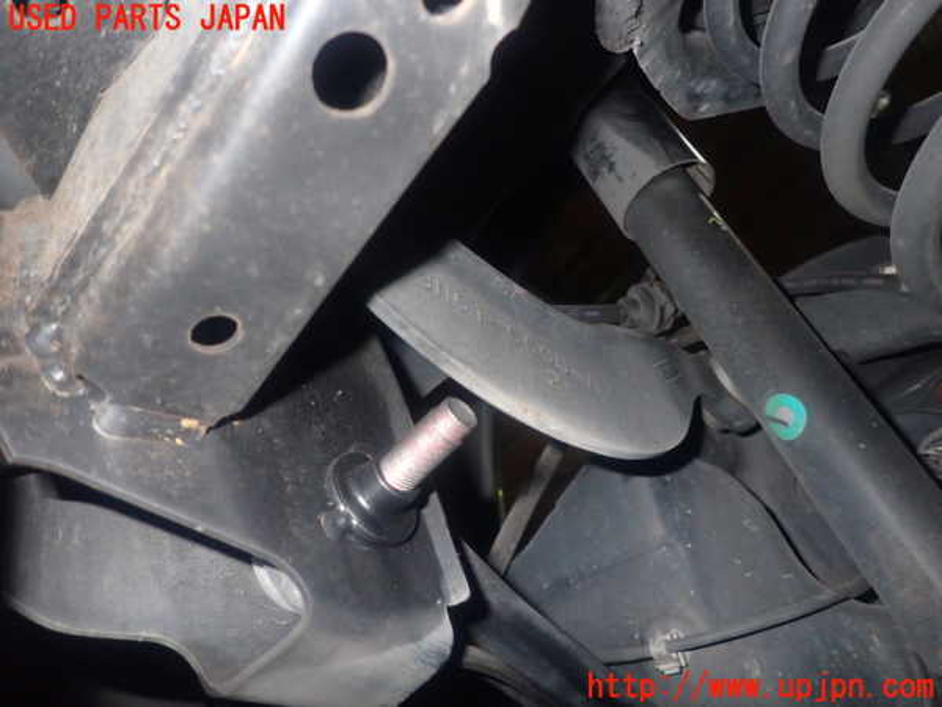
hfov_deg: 69.4
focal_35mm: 25
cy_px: 354
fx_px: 680
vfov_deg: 54.9
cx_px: 471
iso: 640
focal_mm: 4.5
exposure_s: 1/30
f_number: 5.6
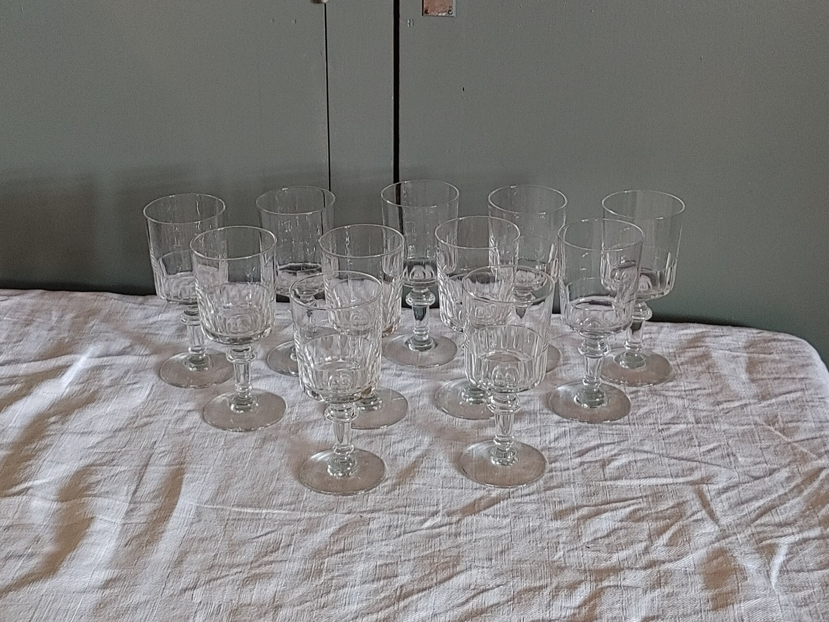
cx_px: 414
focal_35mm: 49
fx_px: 1173
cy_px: 311
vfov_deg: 29.7
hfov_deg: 38.9
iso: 450
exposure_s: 1/40
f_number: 1.8
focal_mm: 4.81
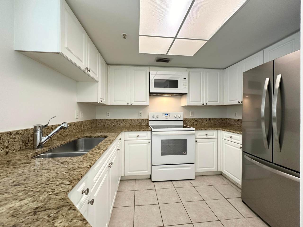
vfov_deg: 85.7
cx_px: 152
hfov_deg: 102.1
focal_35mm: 14
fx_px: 123
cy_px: 114
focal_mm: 2.22
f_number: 2.2
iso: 200
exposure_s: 1/60
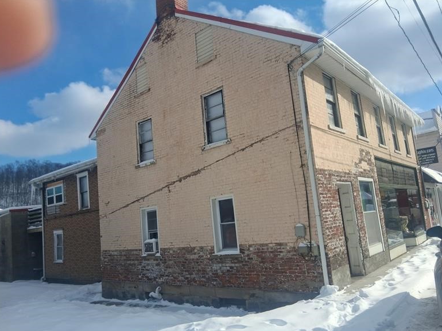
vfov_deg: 51.4
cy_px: 170
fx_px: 345
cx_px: 222
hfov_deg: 65.3
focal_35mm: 27
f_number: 1.8
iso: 25
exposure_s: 1/980
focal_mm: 3.98
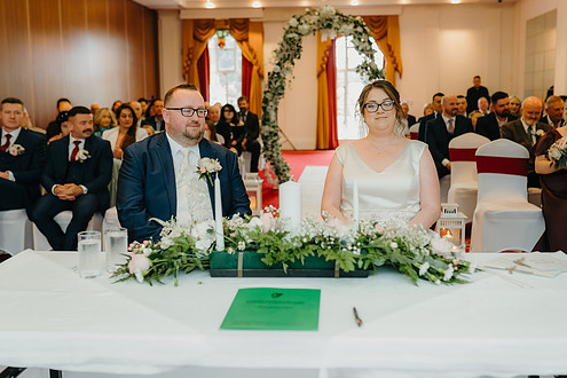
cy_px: 178
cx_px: 297
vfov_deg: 32.6
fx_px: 646
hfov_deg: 47.4
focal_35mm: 41
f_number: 2.2
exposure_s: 1/160
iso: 1000
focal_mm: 35
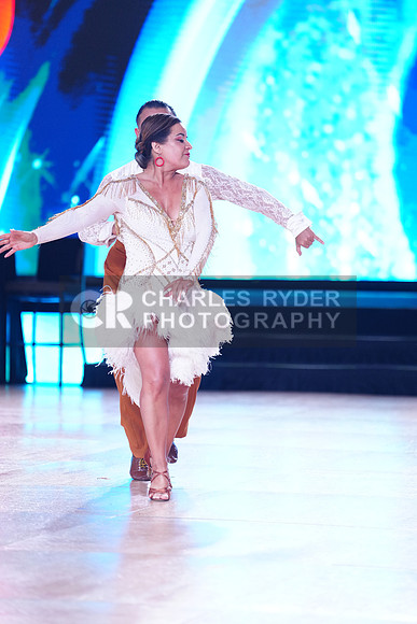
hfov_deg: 8.7
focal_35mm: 157
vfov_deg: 13.1
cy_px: 312
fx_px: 2726
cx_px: 208
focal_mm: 157
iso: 1600
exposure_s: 1/640
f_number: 2.8
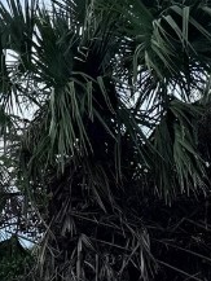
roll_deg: -1.8
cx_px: -382
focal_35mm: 113
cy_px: 352
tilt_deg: +1.7
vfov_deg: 16.6
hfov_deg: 10.3
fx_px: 917
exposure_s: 1/3802
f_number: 1.78
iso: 80
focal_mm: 6.76
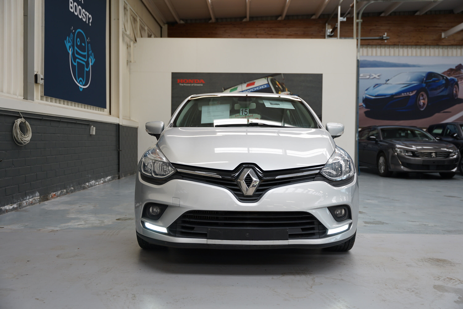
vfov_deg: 38.8
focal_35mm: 34
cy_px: 154
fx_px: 439
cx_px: 232
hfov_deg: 55.7
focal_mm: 34.1
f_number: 2.8
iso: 100
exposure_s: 1/60
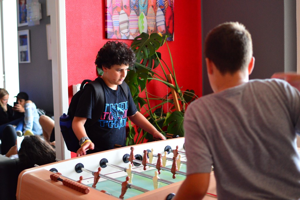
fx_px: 437
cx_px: 150
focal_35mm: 52
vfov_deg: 25.7
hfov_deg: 37.9
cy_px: 100
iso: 1600
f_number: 1.8
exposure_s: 1/125
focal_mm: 35
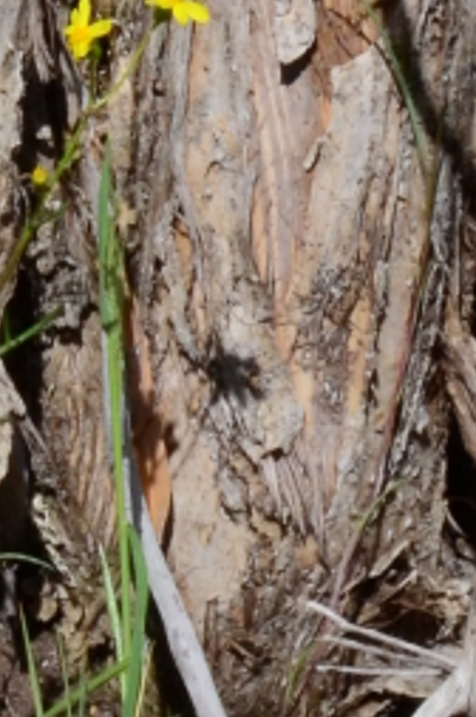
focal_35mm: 531
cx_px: -162
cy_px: -1049
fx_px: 10560
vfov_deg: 3.8
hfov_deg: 2.6
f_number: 29
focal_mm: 58
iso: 640
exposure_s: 1/320
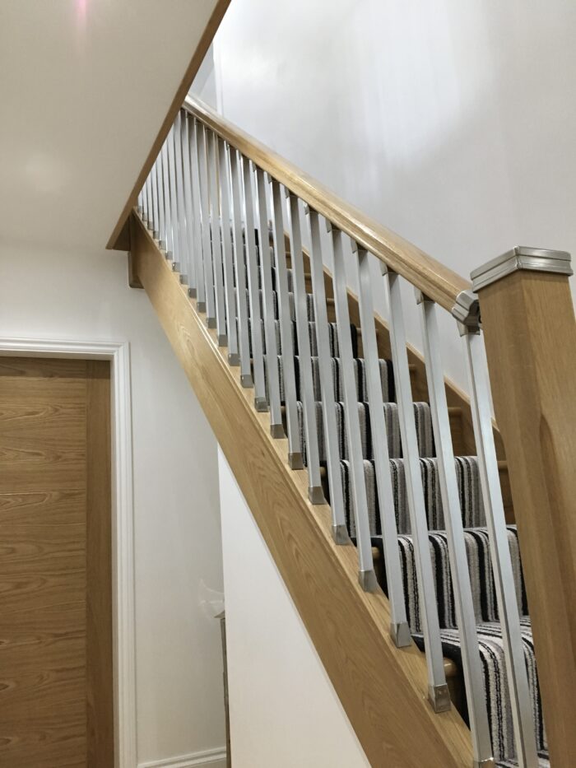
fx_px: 643
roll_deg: +4.4
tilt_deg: +12.9
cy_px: 384
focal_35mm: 29
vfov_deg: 61.7
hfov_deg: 48.2
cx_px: 288
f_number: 2.2
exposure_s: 1/33
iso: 160
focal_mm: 4.15
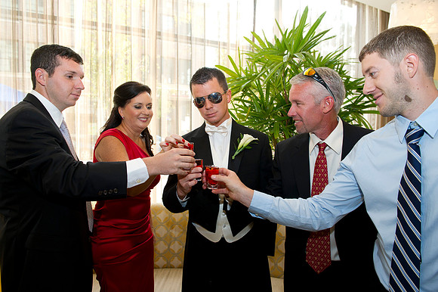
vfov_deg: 53.1
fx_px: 292
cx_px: 219
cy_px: 146
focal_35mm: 24
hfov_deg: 73.8
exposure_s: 1/80
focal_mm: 24
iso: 640
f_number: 5.6
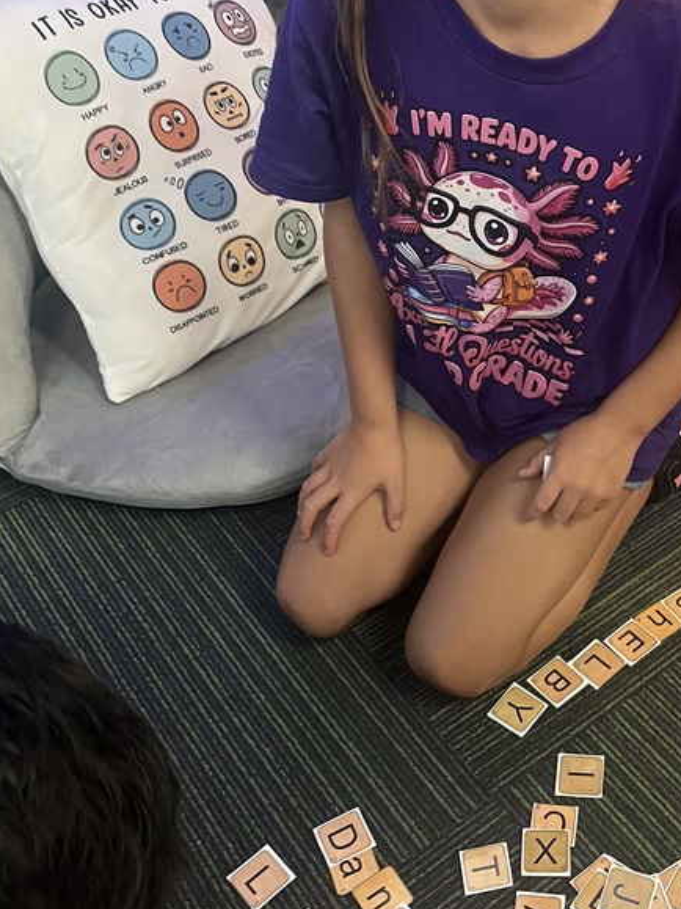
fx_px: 1207
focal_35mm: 46
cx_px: 538
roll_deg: -0.1
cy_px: 399
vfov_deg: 41.2
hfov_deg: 30.8
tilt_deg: -44.4
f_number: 1.6
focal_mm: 5.1
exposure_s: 1/60
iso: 250
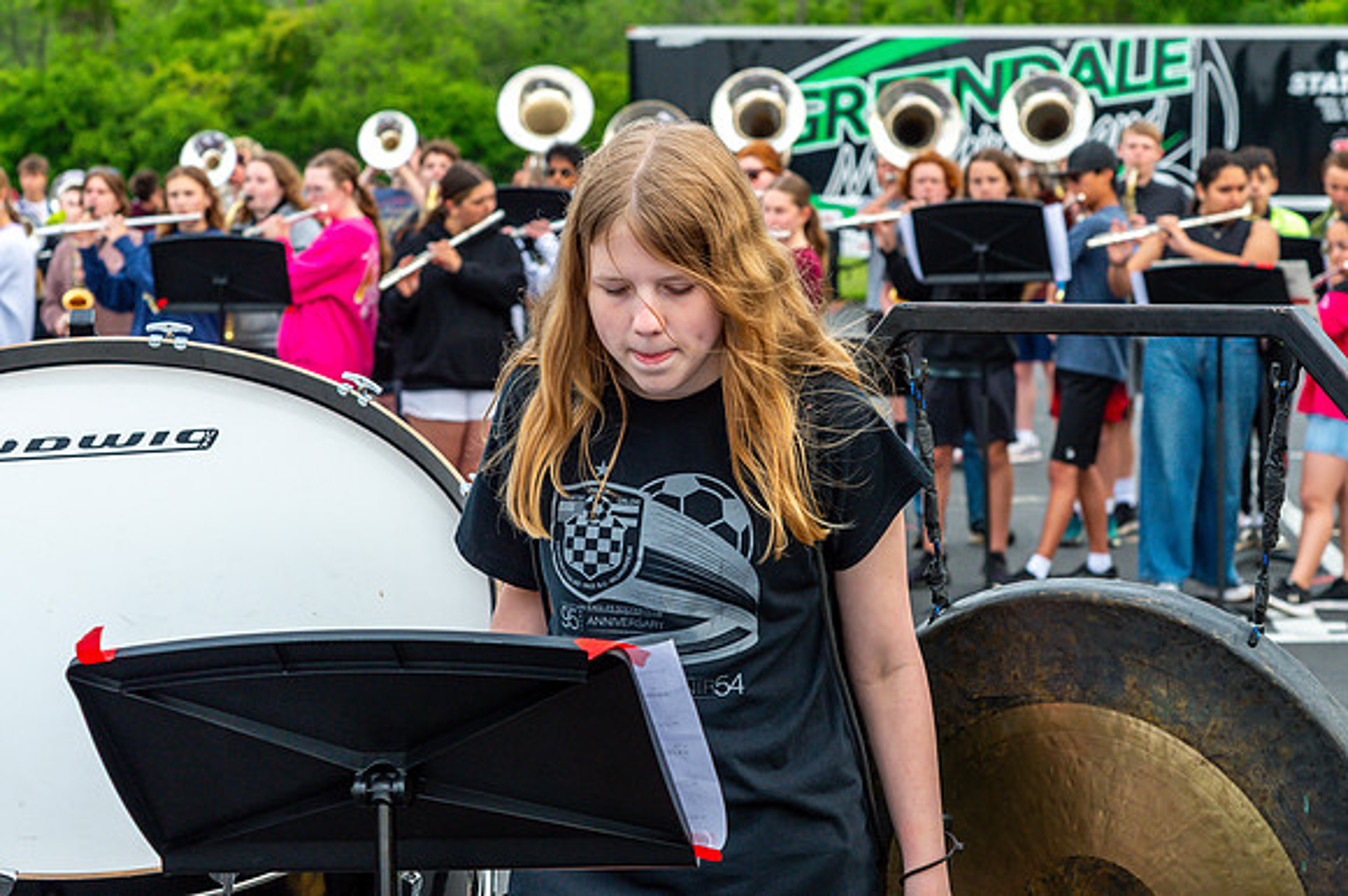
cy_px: 466
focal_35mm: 97
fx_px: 3627
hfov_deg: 21.1
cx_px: 712
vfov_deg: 14.1
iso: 1250
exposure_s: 1/400
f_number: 8
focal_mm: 85
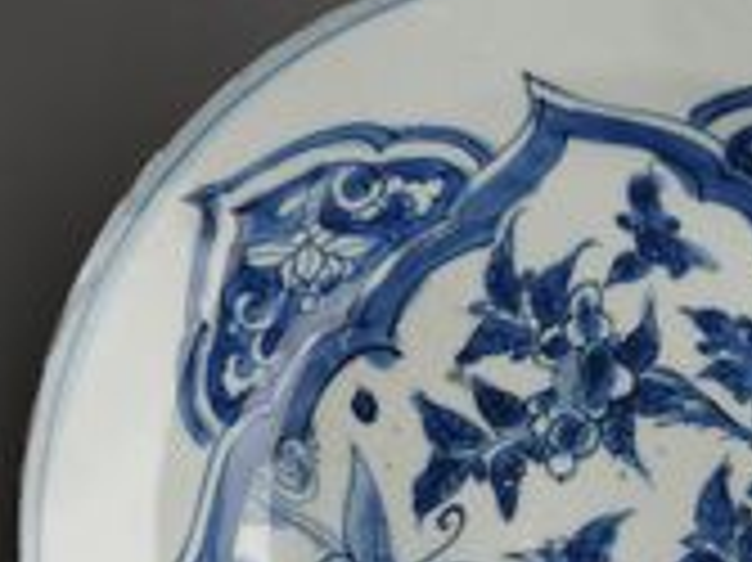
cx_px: 675
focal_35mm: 115
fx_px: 2496
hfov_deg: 16.9
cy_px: 526
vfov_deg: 12.7
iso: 100
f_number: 2.8
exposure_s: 1/80
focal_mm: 4.9
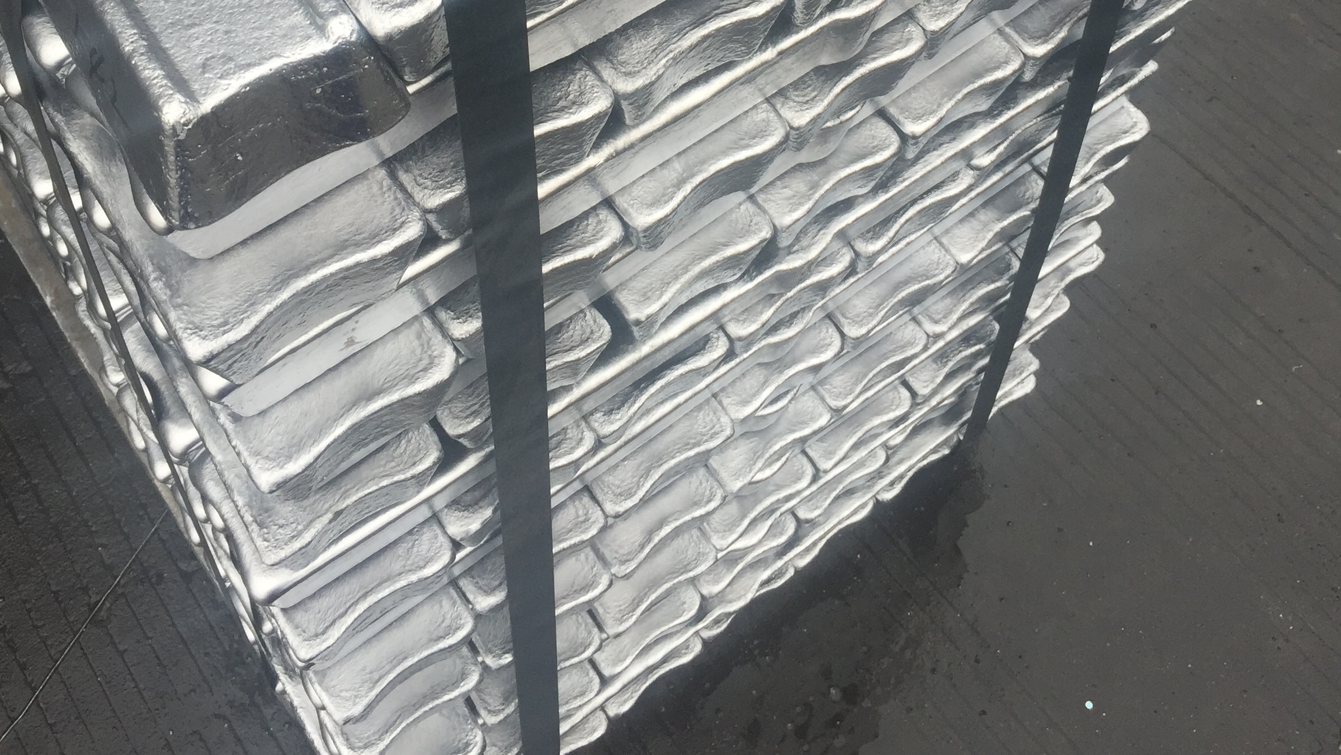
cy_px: -85
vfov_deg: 25.6
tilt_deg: -46.1
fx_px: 1529
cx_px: 658
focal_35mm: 43
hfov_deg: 47.4
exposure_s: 1/363
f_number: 2.2
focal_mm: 4.15
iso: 32
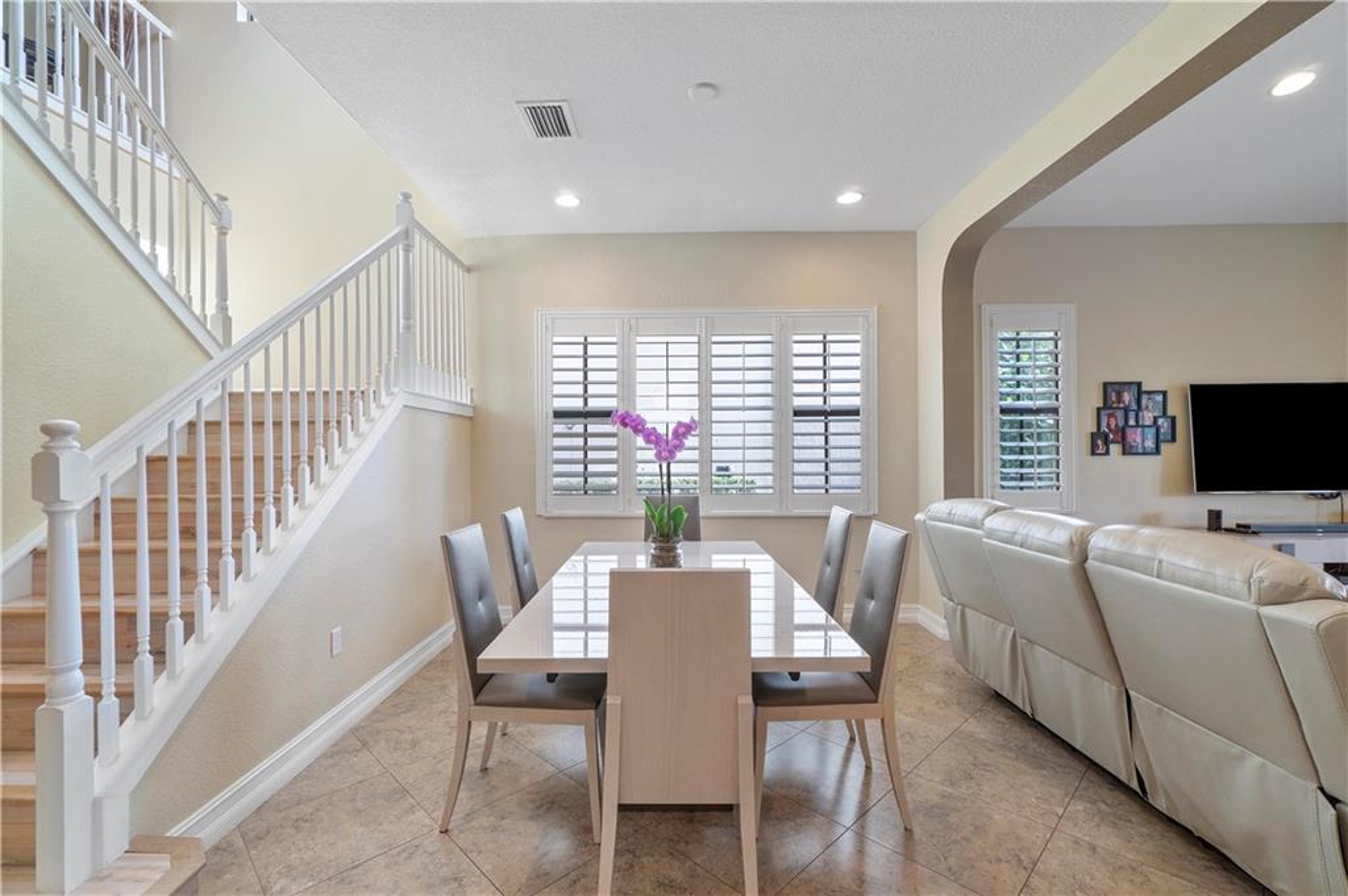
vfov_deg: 77.2
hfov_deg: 100.4
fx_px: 561
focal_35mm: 15
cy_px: 448
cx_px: 674
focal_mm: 10
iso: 200
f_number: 11
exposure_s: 1/6
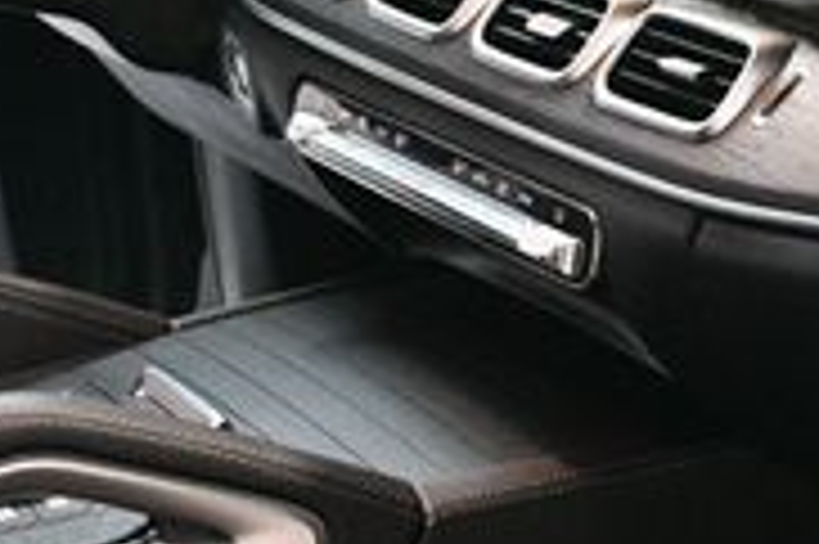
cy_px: 126
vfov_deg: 11.8
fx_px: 2637
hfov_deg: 17.2
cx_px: 828
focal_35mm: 116
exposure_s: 1/60
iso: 3200
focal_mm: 22
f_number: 3.5
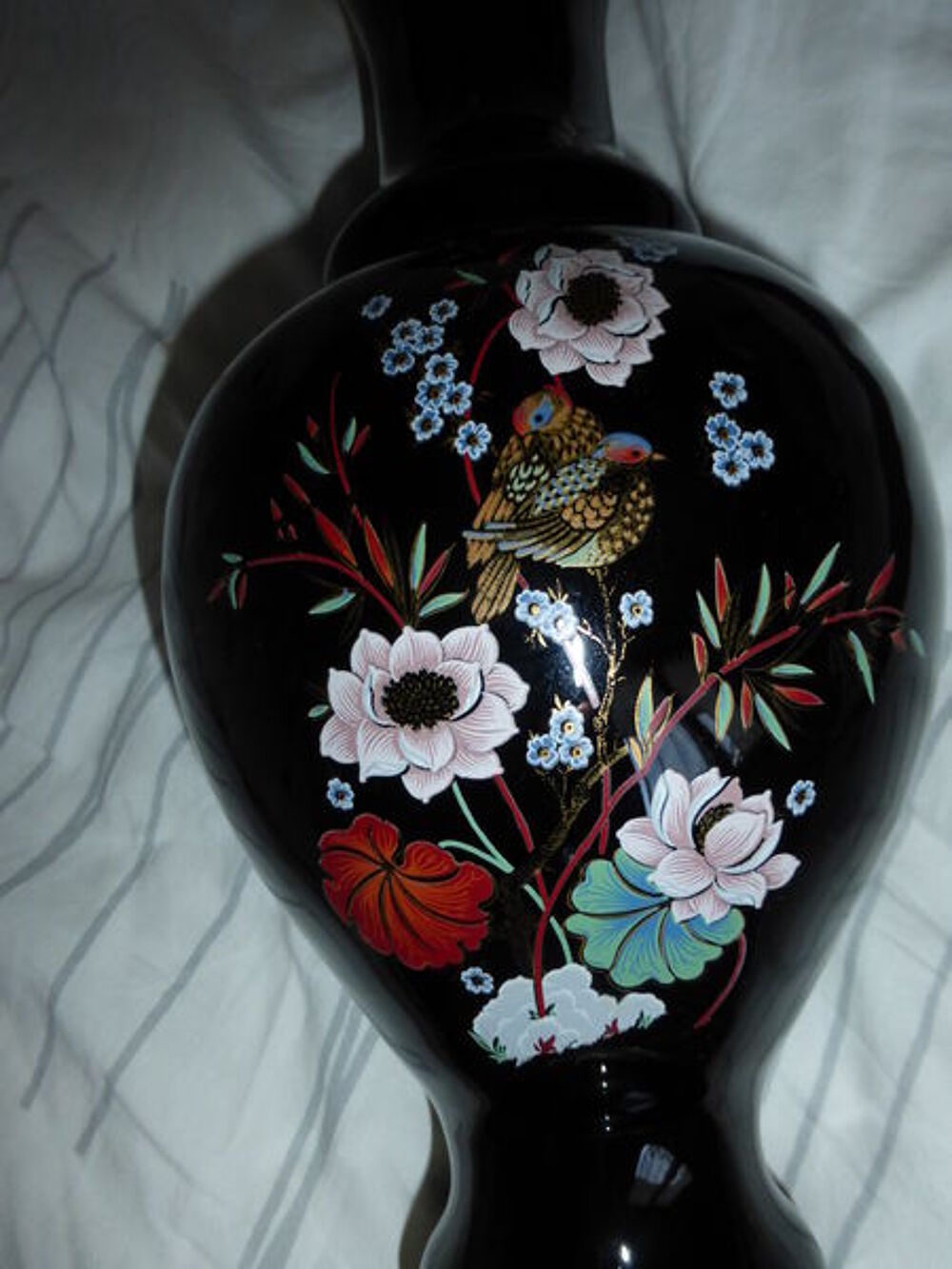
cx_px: 476
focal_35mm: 25
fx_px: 917
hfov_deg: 54.9
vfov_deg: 69.4
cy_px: 634
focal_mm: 4.3
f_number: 3.3
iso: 250
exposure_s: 1/60
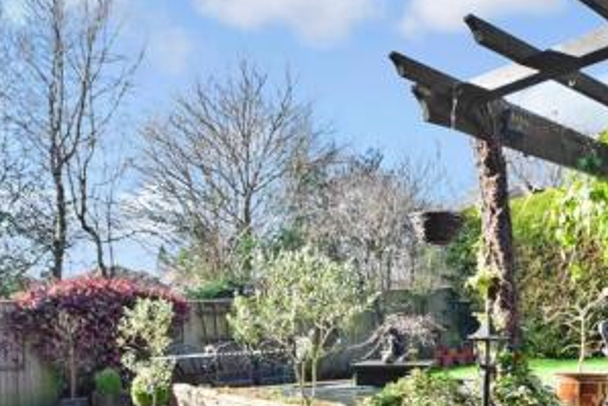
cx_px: 365
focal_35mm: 33
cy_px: 334
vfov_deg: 38.3
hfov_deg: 56.8
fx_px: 558
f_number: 9
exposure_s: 1/320
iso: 500
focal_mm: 10
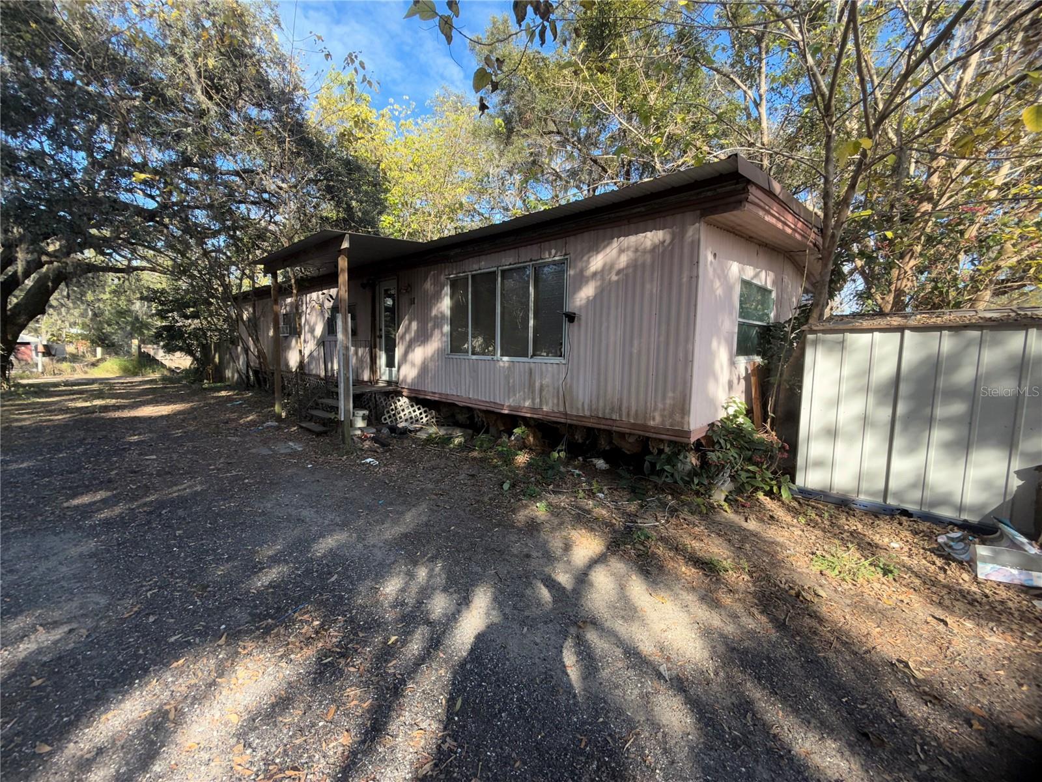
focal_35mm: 14
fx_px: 421
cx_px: 521
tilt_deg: -6.3
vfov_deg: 85.7
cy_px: 391
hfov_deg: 102.1
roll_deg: -1.7
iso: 16
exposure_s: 1/179
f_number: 2.2
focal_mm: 2.22
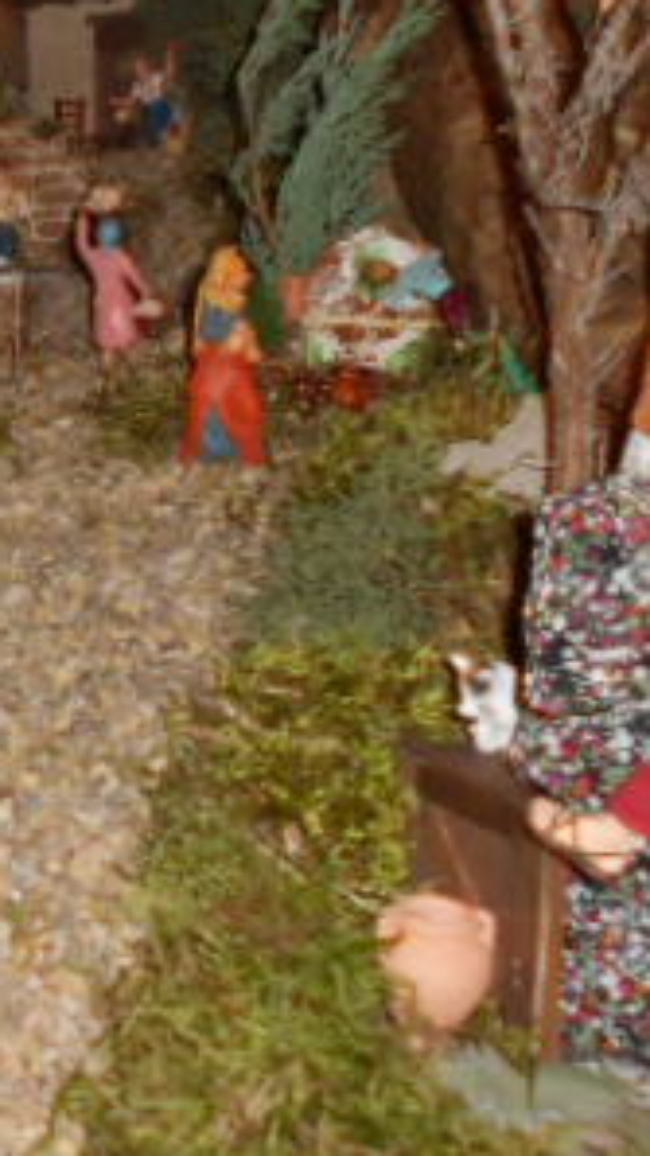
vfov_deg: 34.3
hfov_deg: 18.6
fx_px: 1870
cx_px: -144
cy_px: 518
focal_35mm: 61
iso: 200
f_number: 3.2
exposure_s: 1/25
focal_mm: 4.6
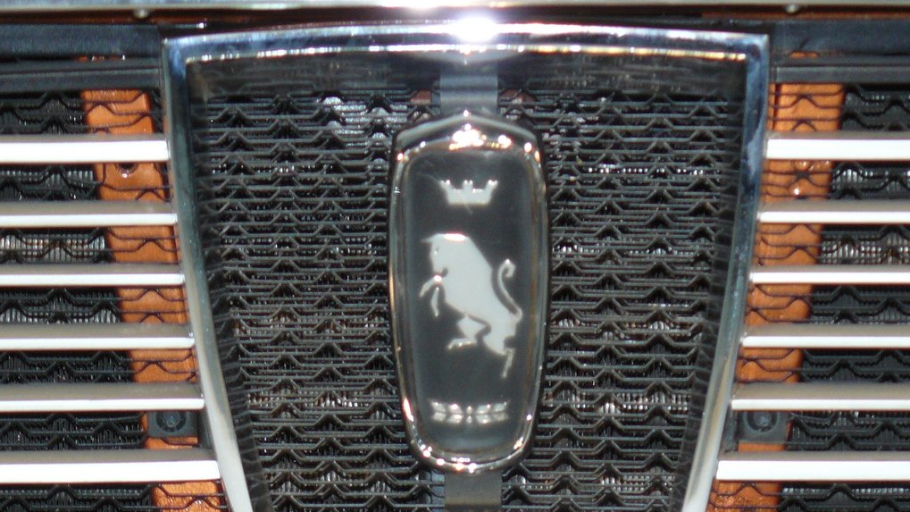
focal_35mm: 253
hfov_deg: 8.5
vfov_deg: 4.8
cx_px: 456
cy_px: 303
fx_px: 6104
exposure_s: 1/40
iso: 125
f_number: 3.3
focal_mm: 25.7
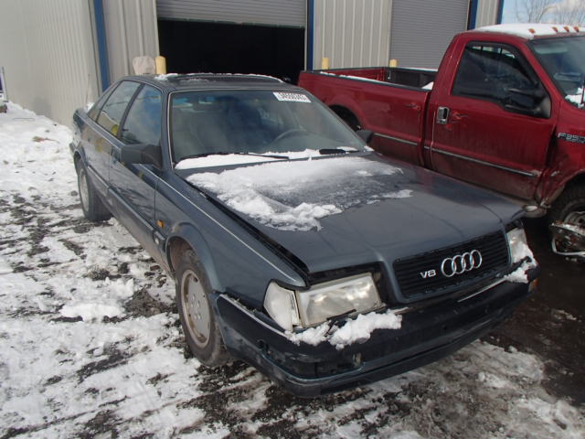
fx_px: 473
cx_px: 292
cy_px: 220
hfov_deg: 63.4
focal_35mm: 28
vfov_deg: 49.7
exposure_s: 1/100
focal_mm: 5
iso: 100
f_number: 11
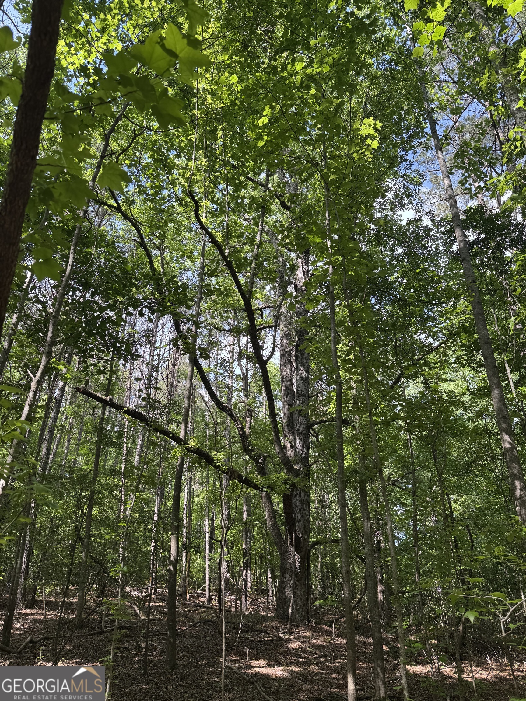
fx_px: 486
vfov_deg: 71.6
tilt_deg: +31.3
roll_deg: +1.1
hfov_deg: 56.8
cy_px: 350
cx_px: 263
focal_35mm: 24
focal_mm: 6.76
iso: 80
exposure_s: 1/433
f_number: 1.78
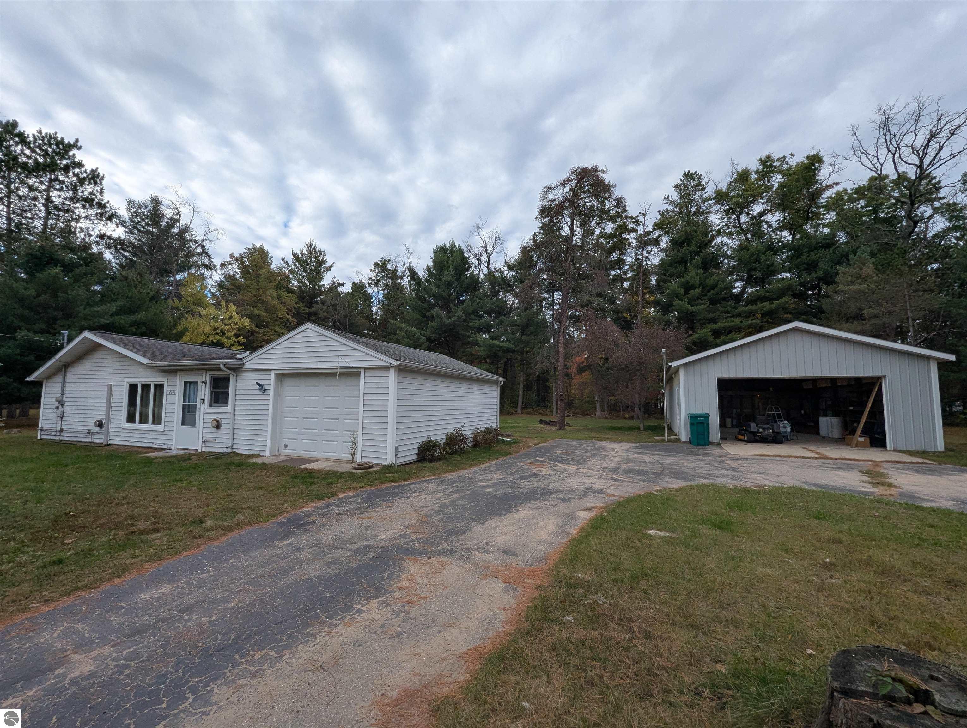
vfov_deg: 90.1
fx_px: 364
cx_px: 484
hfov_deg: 106.1
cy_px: 364
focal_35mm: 13
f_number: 2.2
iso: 46
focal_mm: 1.95
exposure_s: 1/765
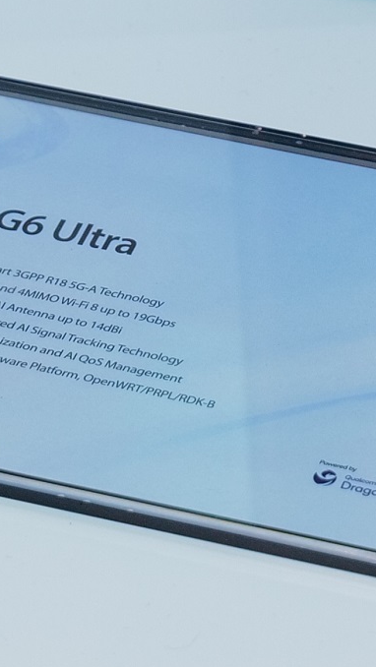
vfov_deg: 8.2
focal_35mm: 254
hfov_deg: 4.8
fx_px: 4496
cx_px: 531
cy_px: -441
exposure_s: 1/125
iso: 800
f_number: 4
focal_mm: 47
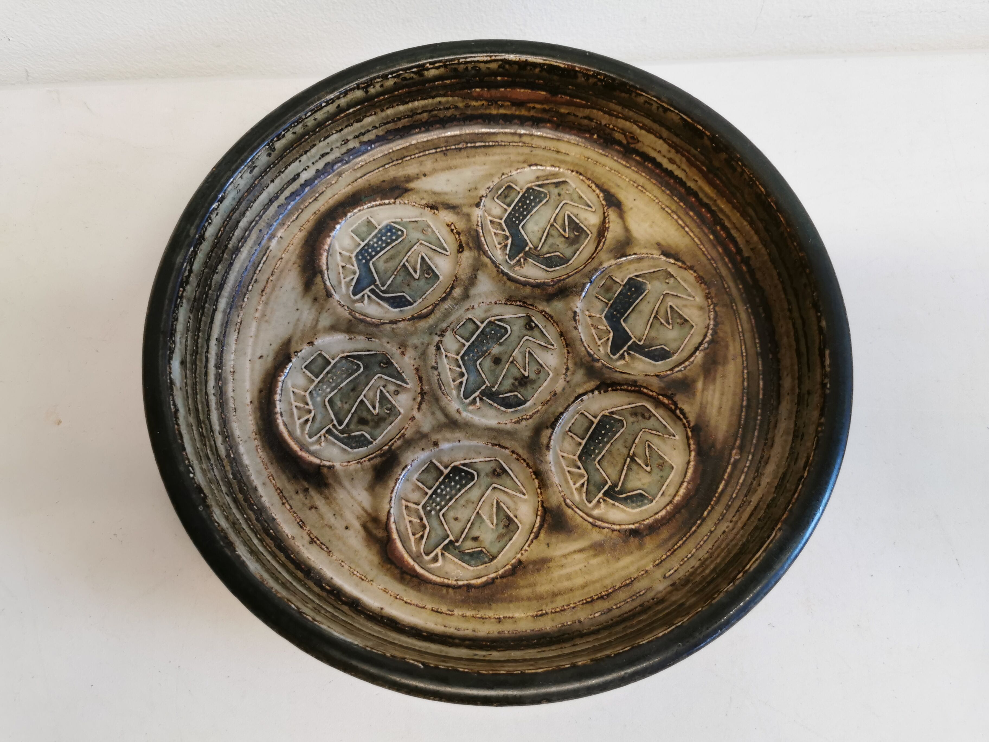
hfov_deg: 65.3
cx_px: 494
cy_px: 371
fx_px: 771
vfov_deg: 51.4
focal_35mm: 27
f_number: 1.6
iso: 125
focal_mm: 5.56
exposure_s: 1/100
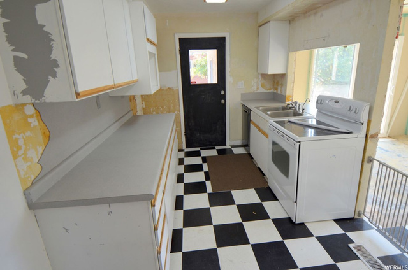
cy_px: 135
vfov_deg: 63.0
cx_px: 204
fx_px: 221
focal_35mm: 20
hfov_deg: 85.5
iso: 400
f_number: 3.8
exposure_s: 1/125
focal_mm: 13
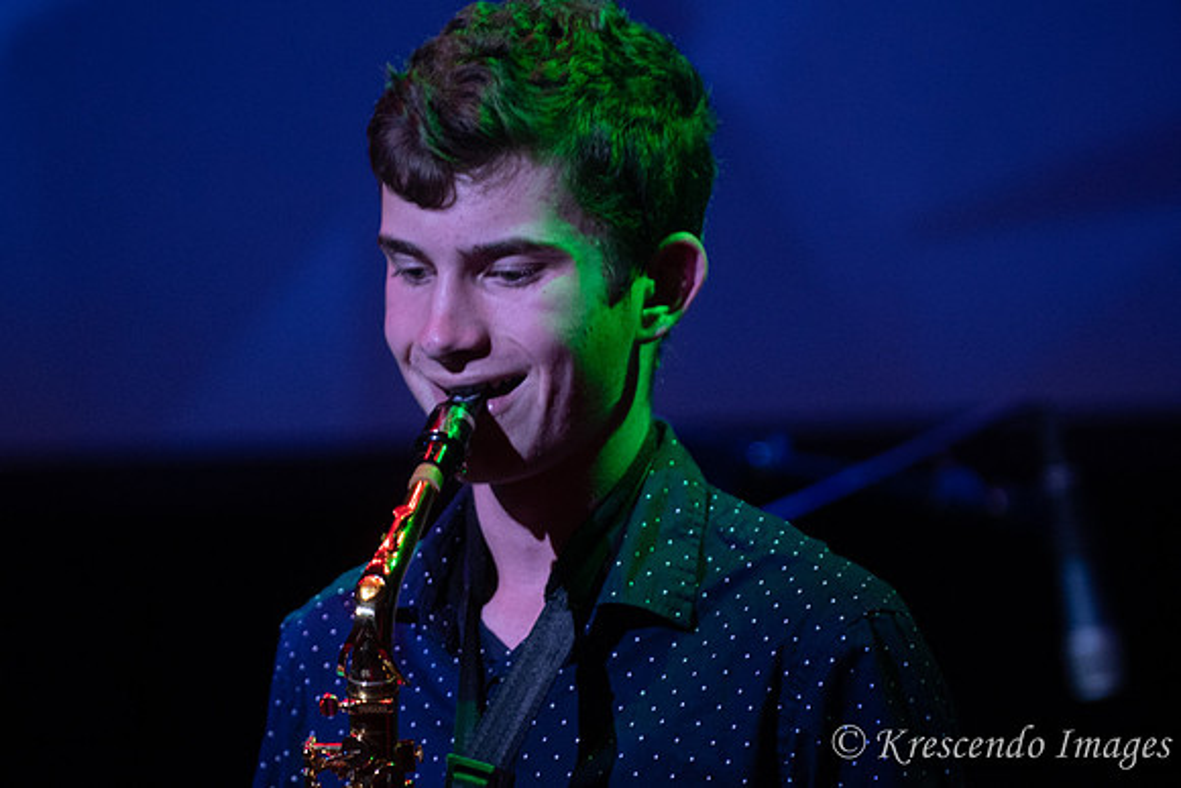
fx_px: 11023
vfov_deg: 4.1
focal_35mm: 336
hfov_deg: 6.1
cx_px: 520
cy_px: 407
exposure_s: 1/200
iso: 1600
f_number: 2.8
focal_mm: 200
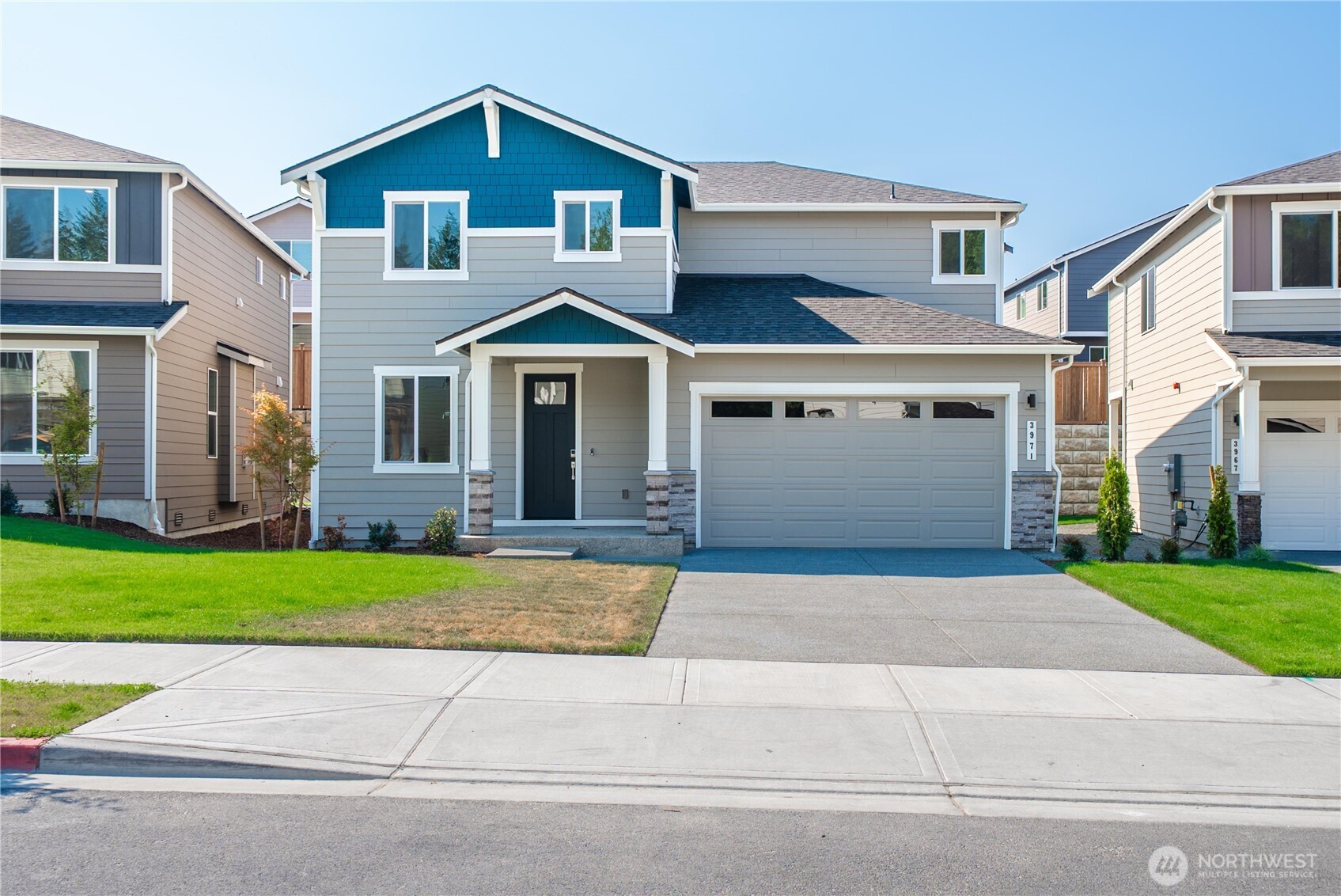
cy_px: 448
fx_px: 894
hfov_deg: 73.7
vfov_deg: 53.2
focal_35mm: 24
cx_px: 670
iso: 80
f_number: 7.1
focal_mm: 24
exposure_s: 1/125
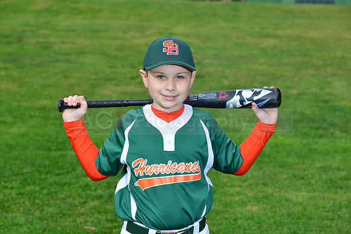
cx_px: 176
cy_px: 117
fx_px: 1131
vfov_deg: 11.8
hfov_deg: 17.6
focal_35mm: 116
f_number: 10
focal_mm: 116
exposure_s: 1/200
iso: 200
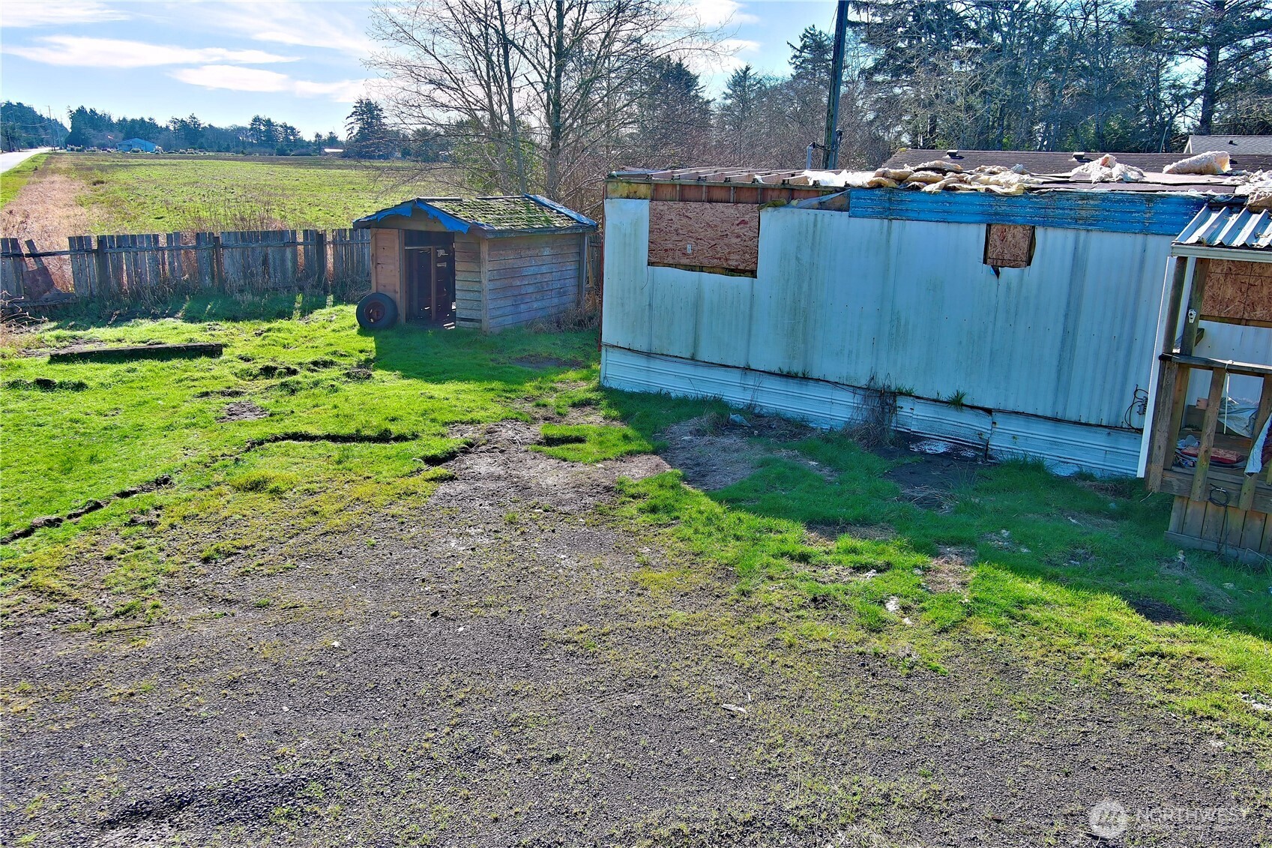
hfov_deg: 63.7
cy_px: 424
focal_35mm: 29
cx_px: 636
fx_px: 1024
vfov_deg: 45.0
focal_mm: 10.57
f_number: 2.8
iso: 100
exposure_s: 1/608
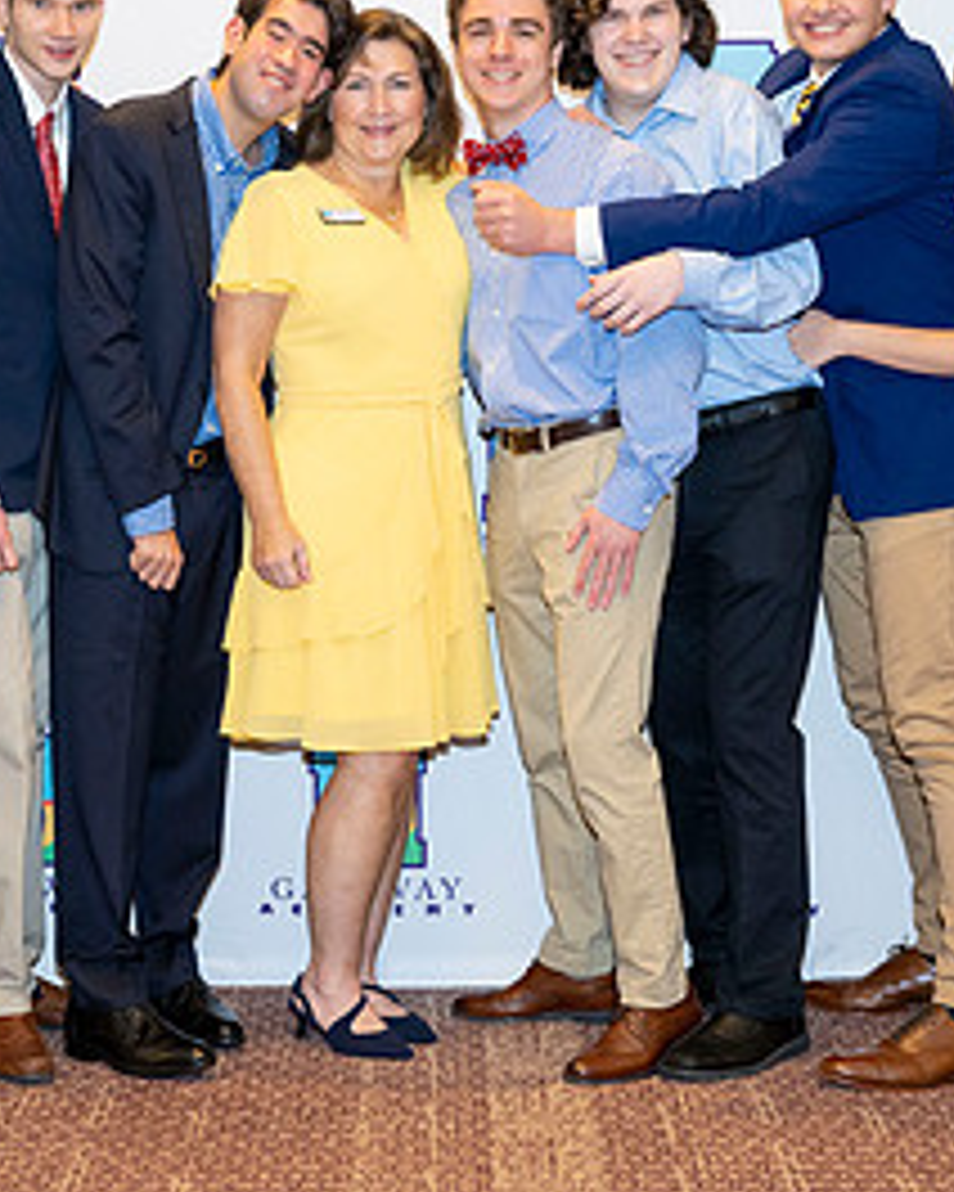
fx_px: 2965
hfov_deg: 18.3
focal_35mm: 84
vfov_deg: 22.7
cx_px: 441
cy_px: 411
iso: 1000
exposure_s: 1/100
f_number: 5.6
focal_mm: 39
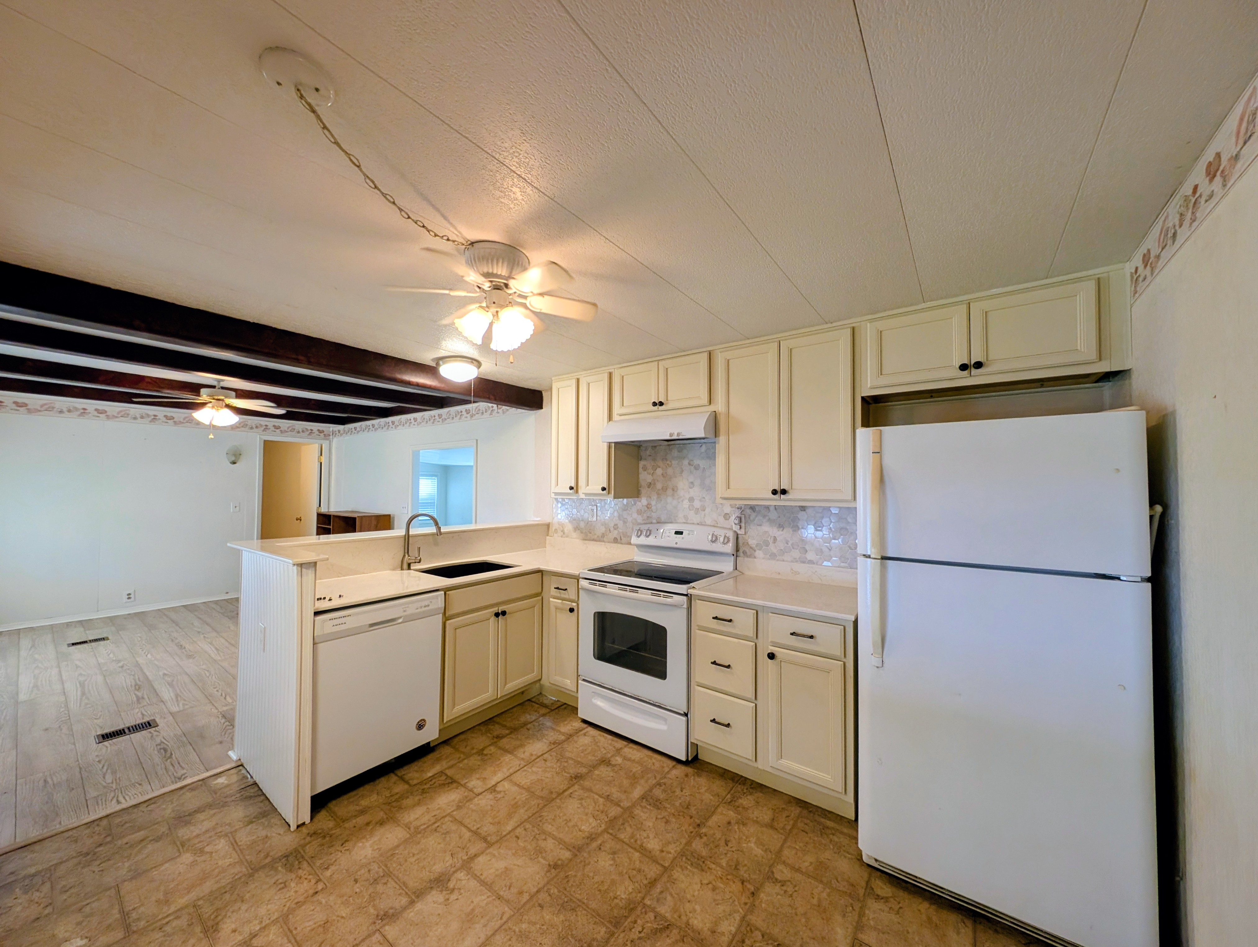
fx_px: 437
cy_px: 474
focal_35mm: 12
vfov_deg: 94.6
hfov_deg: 110.5
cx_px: 629
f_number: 1.95
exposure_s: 1/120
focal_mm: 2.23
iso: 203
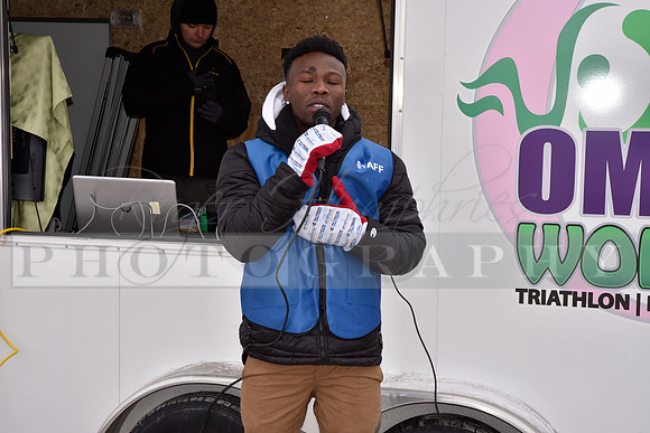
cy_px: 216
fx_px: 1174
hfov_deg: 31.0
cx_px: 325
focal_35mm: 65
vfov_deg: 20.9
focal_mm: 65
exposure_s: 1/200
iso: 400
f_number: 11
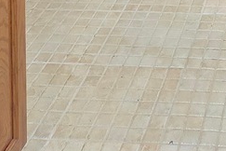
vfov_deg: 11.6
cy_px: -275
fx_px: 502
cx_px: 270
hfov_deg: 23.3
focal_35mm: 80
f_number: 2.2
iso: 320
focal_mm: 2.2
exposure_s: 1/60
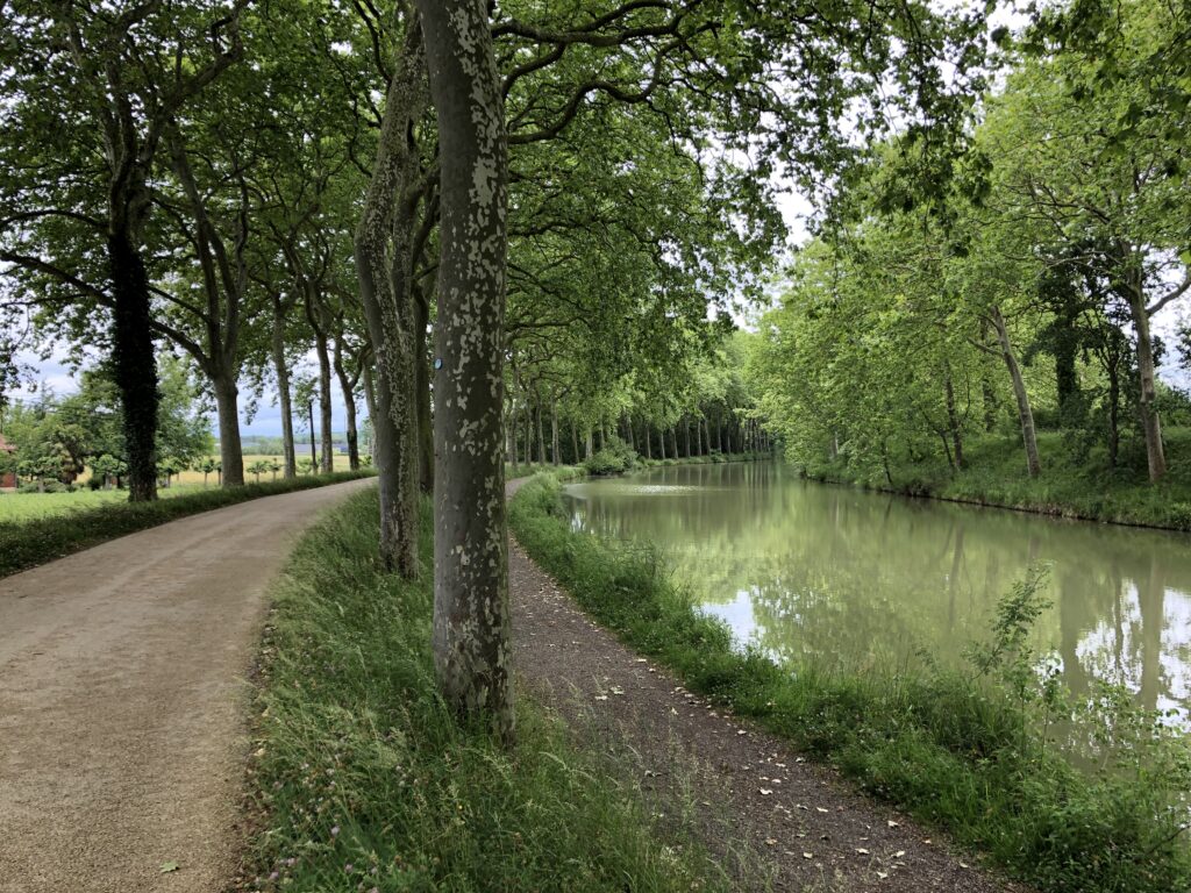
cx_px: 596
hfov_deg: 63.4
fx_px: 963
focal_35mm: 28
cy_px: 446
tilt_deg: +0.6
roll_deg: -0.1
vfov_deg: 49.7
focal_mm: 4
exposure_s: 1/350
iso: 20
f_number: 1.8
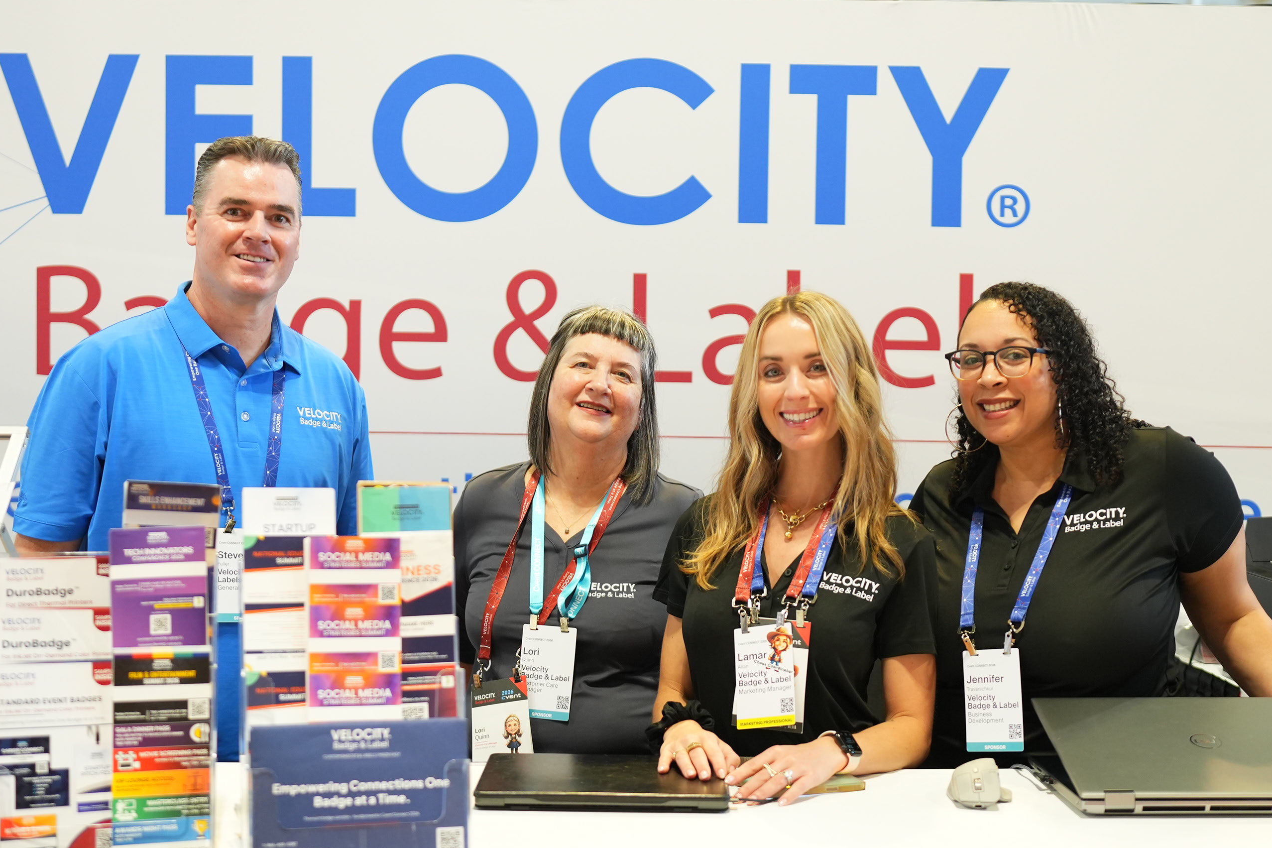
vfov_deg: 28.1
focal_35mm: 48
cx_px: 678
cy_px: 455
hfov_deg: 41.1
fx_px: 1696
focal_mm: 35
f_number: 1.8
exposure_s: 1/200
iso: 1250
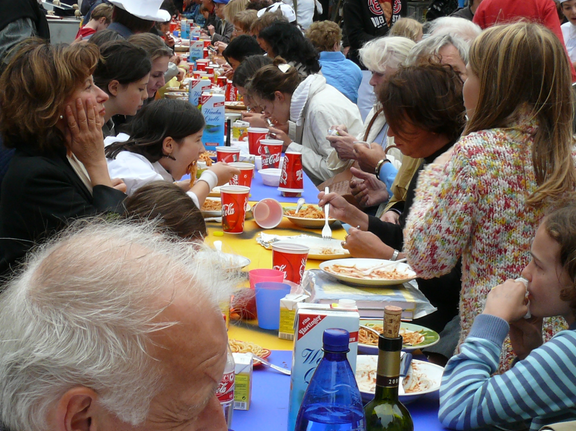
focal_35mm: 84
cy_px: 267
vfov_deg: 17.5
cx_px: 240
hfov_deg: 23.3
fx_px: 1398
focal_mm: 7.9
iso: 100
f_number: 5
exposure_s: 1/200
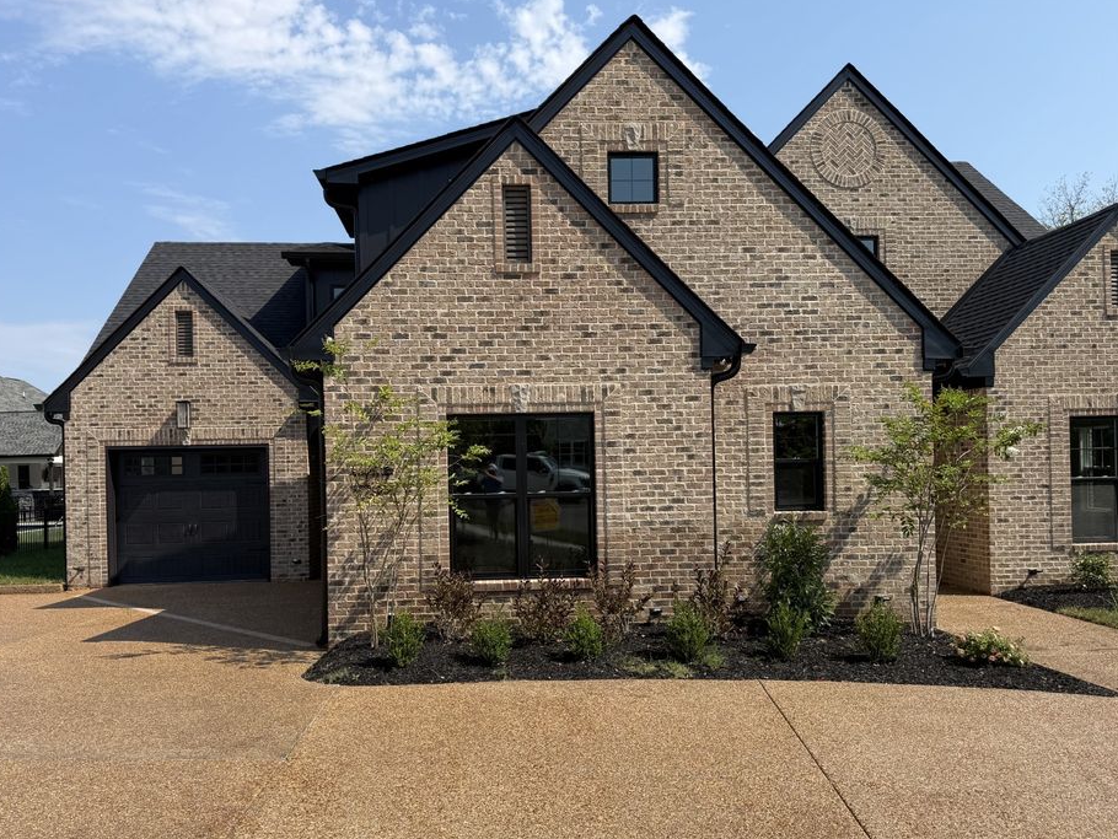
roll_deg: +1.1
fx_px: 872
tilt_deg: +0.6
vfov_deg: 51.3
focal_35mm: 27
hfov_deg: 65.3
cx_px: 536
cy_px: 466
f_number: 1.78
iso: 80
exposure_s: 1/4167
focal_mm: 6.76
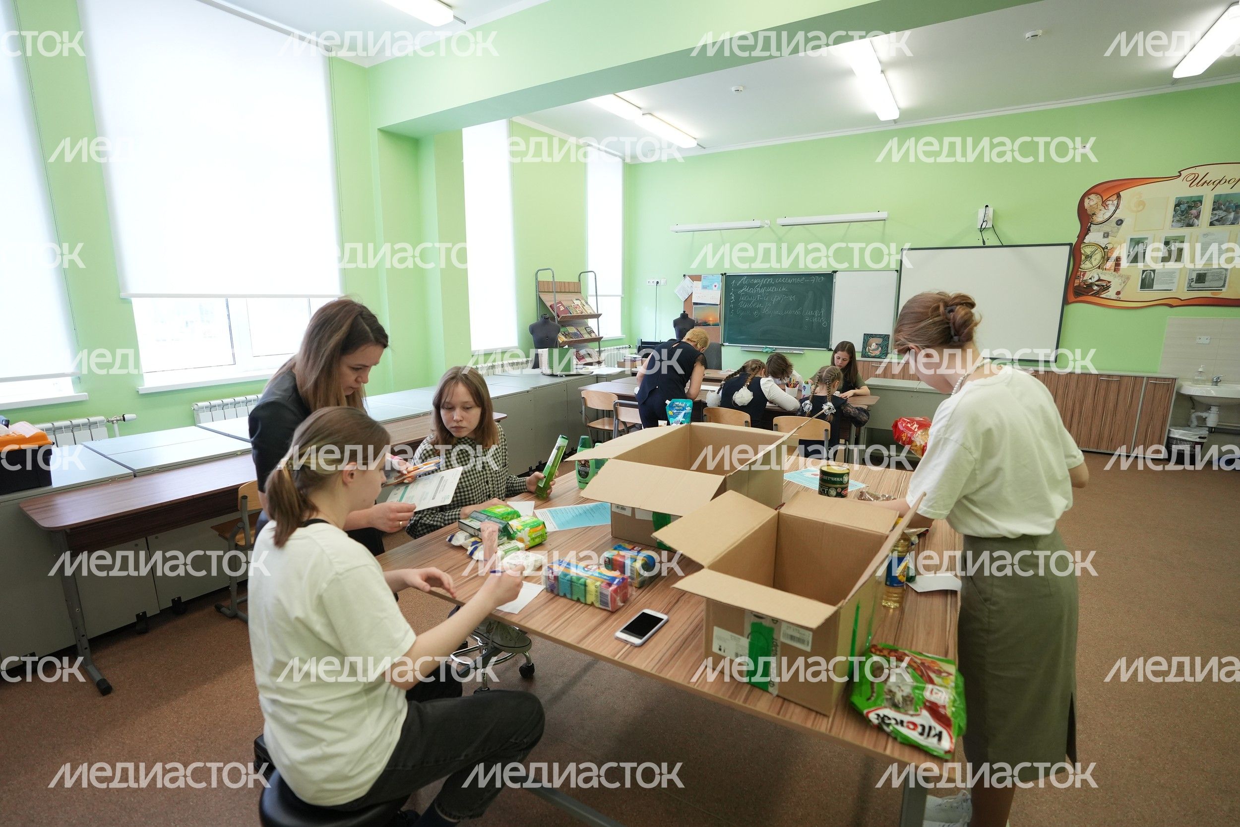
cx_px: 620
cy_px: 414
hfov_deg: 96.7
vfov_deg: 73.8
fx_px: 551
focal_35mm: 16
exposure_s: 1/250
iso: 1600
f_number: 3.2
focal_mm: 16
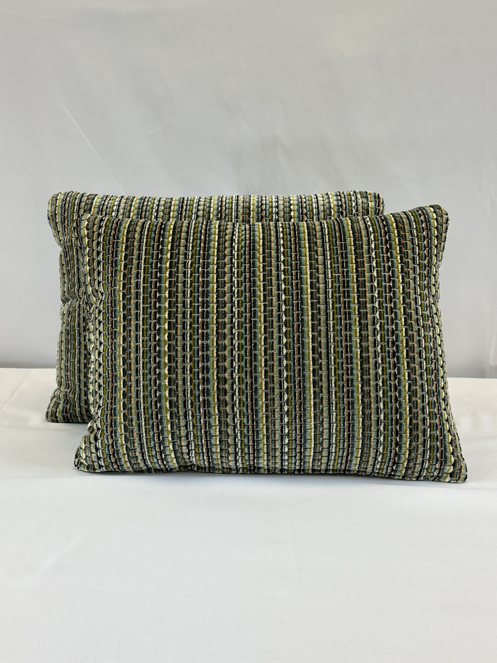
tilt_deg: -11.9
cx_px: 248
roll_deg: -0.7
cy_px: 332
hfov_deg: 30.3
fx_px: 919
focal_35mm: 48
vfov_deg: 39.7
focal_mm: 6.86
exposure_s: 1/237
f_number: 1.78
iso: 80
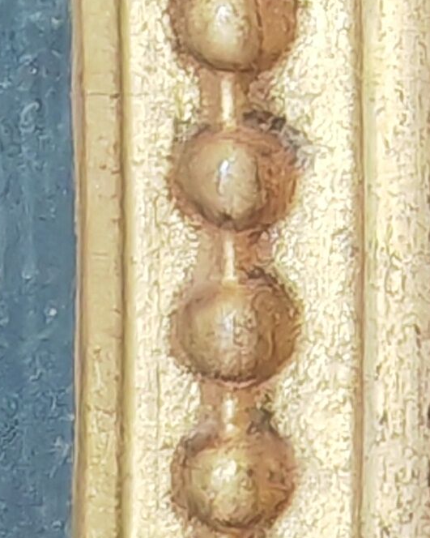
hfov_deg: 5.0
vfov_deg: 6.3
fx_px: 4789
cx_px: 888
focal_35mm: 301
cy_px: -327
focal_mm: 5.53
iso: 1000
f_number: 1.8
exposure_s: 1/100
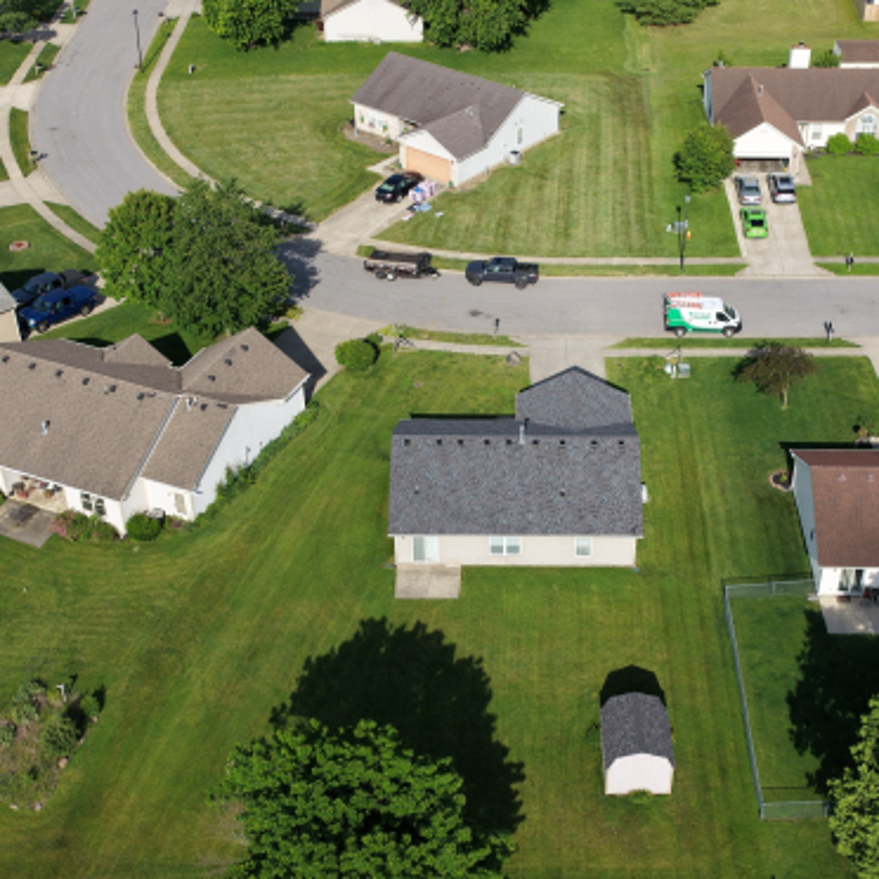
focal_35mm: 48
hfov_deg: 35.3
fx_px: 1379
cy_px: 517
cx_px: 482
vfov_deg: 35.3
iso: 160
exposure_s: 1/1600
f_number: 2.8
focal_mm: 14.45
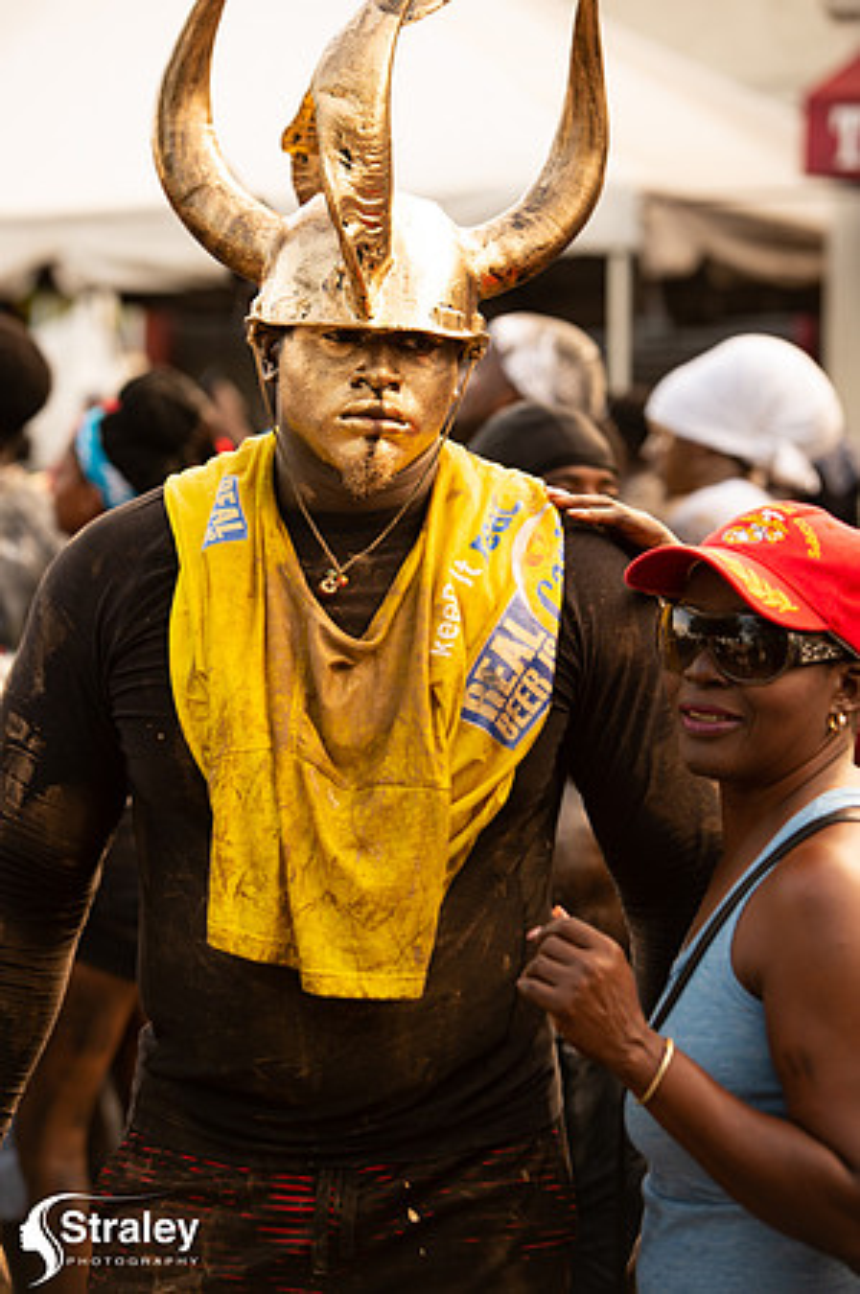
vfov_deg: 17.7
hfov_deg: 11.8
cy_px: 647
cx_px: 430
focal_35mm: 116
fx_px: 4166
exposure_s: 1/200
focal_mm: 116
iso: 250
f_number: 5
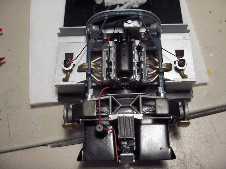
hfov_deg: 47.9
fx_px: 255
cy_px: 84
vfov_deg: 36.8
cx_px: 113
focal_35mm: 39
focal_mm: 8
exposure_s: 1/62.3
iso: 200
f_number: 2.8
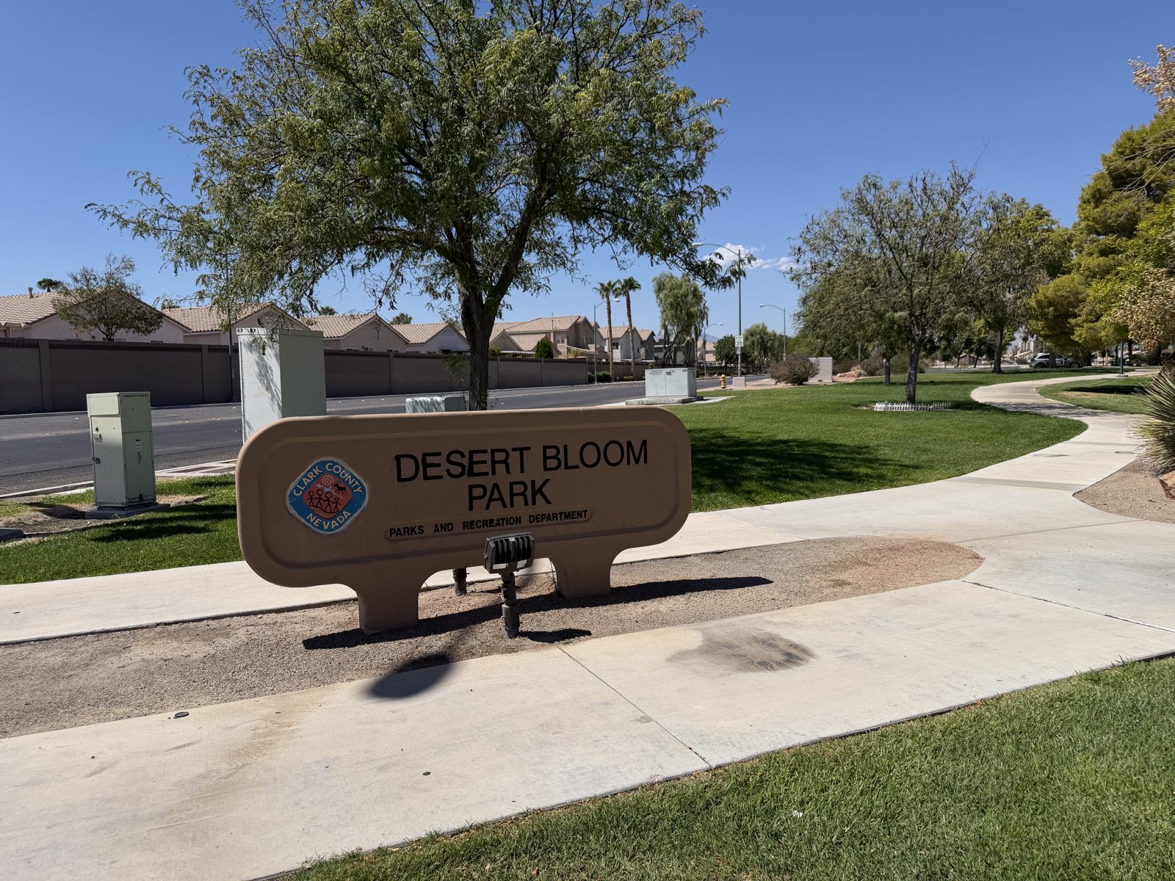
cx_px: 588
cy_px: 440
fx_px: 815
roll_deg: +2.1
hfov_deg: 71.6
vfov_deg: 56.8
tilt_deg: -4.0
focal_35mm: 24
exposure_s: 1/9091
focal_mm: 6.76
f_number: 1.78
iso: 80
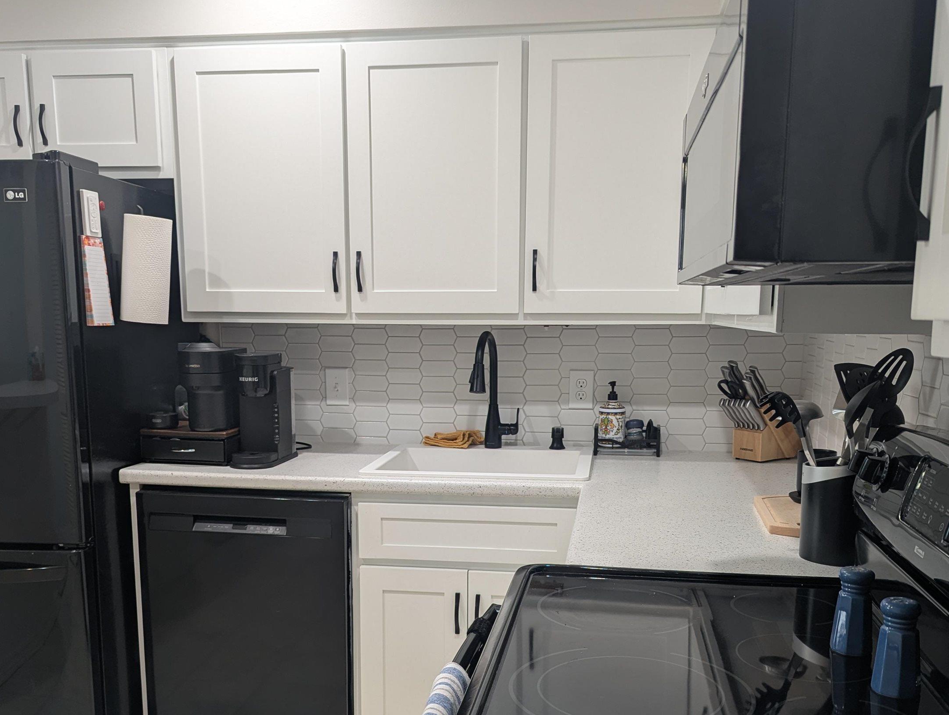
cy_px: 483
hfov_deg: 53.9
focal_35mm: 34
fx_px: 933
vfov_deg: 41.3
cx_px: 475
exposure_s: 1/24
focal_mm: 6.81
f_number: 1.85
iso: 64
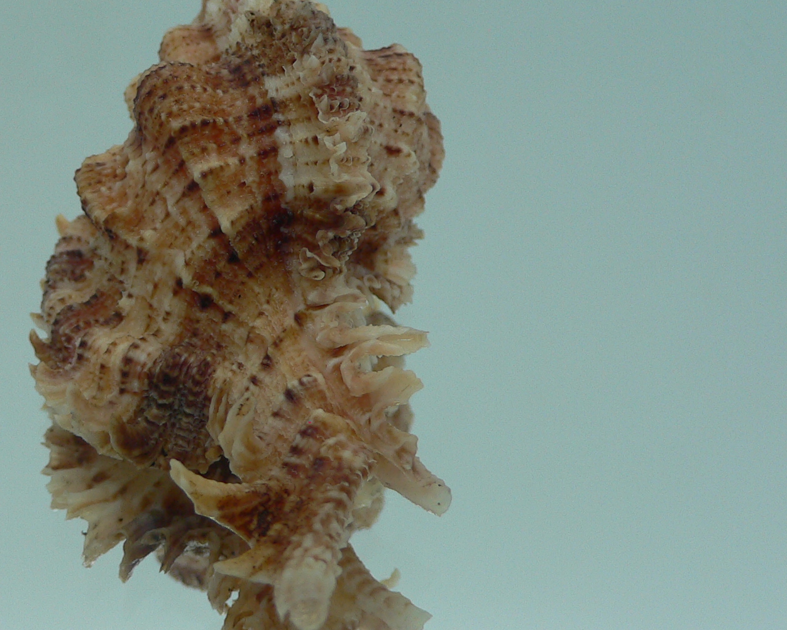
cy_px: 329
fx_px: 1281
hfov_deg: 33.7
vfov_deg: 27.6
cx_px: 239
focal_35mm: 55
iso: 80
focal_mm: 4.6
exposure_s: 1/60
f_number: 2.8
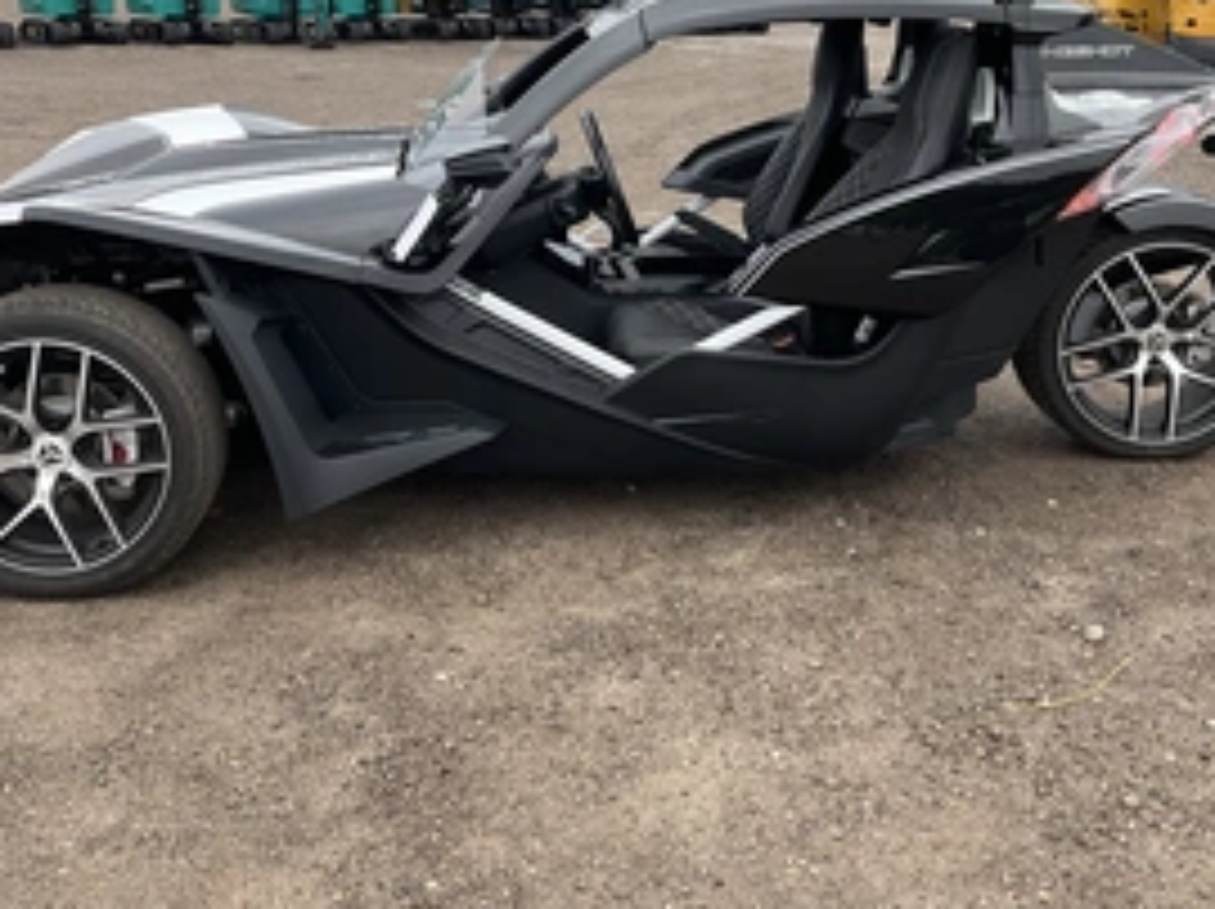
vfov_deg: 33.0
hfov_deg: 43.9
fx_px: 1508
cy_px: 252
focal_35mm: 43
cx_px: 572
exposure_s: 1/194
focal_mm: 3
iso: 20
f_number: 1.8
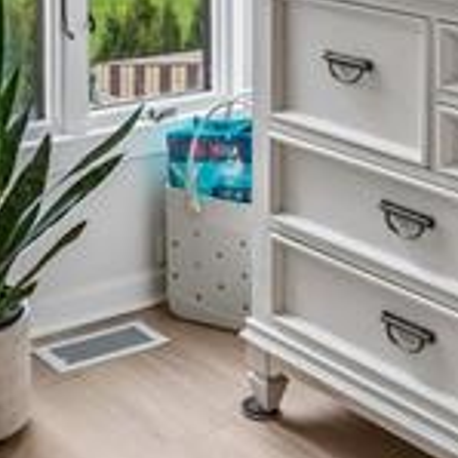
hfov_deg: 20.2
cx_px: 135
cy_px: -191
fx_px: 1280
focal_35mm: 86
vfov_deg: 18.4
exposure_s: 1/25
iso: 400
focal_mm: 14.6
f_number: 13
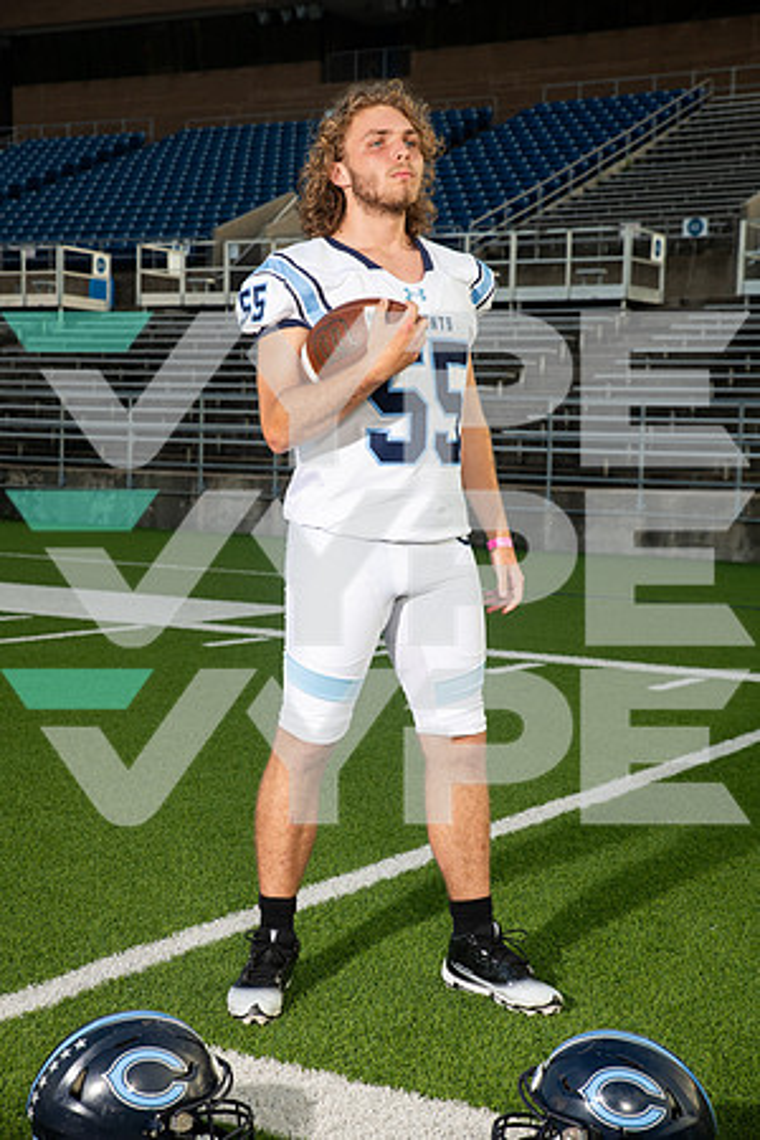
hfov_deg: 23.4
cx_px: 380
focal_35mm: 58
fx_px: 1837
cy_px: 570
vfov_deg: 34.5
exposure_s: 1/320
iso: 160
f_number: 7.1
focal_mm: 58
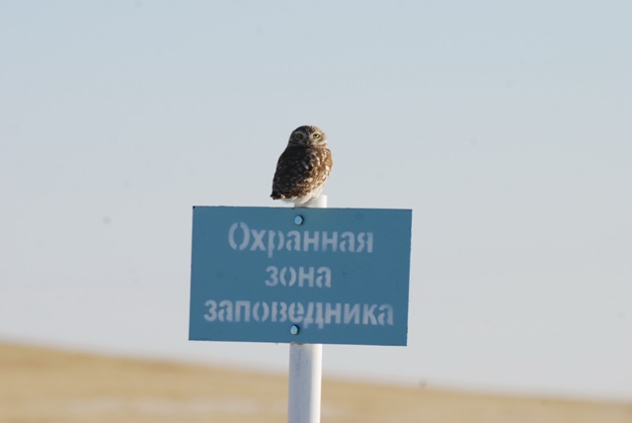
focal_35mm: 450
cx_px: 316
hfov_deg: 4.6
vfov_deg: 3.1
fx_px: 7907
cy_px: 212
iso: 125
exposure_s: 1/250
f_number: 10
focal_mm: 300
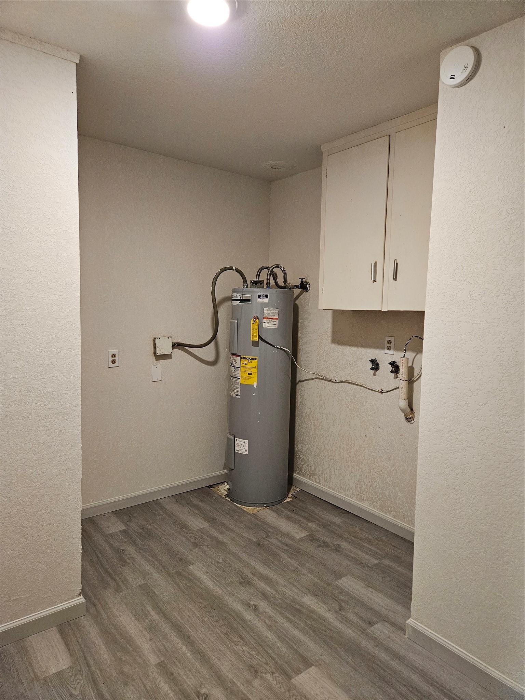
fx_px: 465
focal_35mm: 23
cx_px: 262
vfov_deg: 73.9
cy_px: 350
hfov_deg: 58.9
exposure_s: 1/120
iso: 640
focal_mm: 5.4
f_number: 1.8
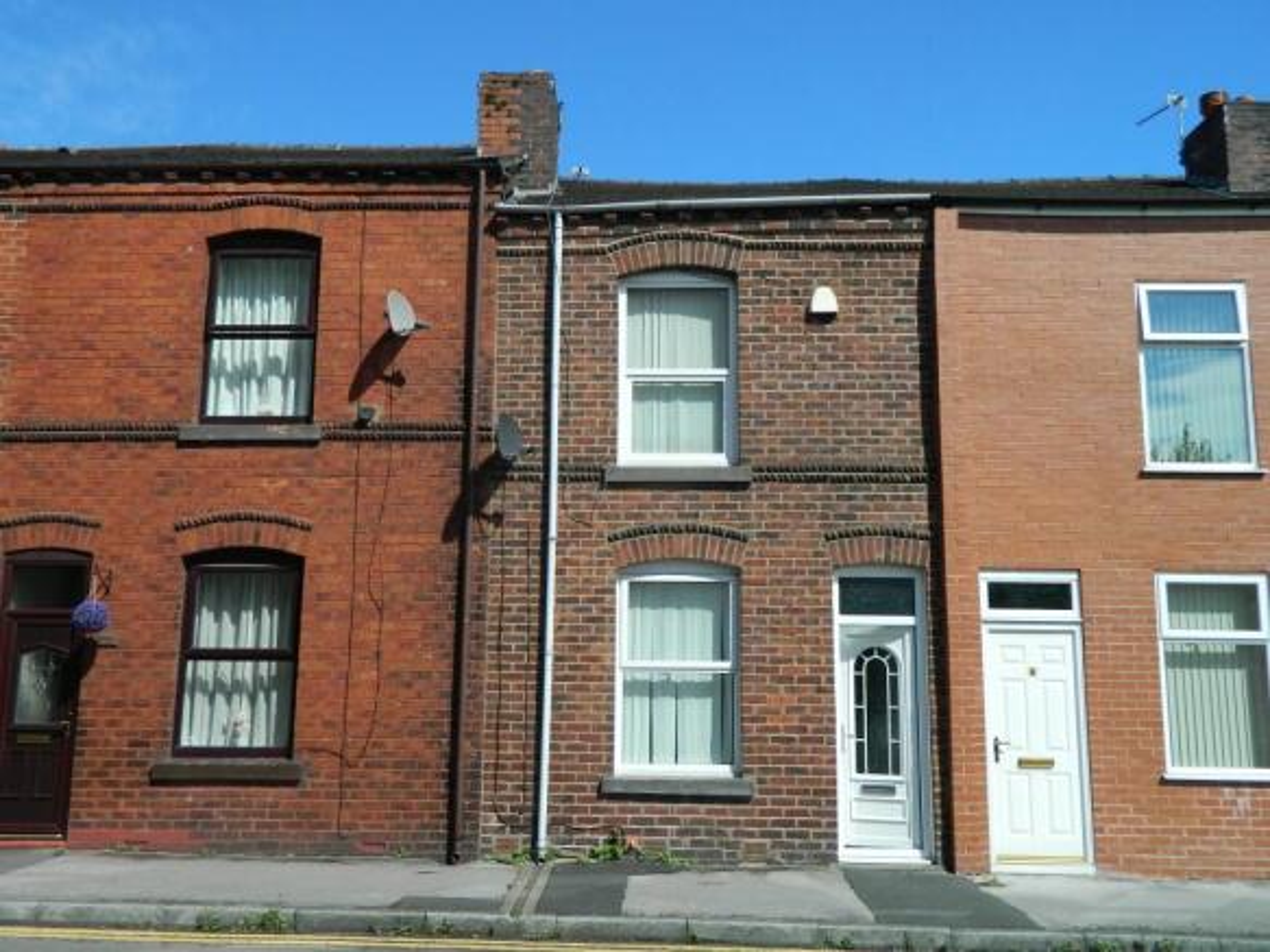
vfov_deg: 45.4
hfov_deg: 58.4
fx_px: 1137
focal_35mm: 31
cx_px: 635
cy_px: 476
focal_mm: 5.6
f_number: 9.1
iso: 80
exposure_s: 1/160
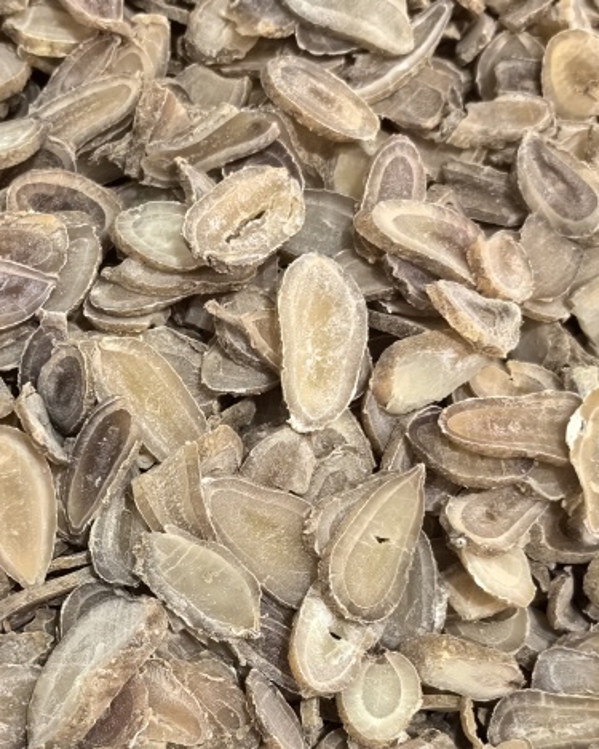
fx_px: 1330
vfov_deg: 30.9
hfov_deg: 25.1
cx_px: 155
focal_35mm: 60
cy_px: 565
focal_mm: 6.35
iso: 640
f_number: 2
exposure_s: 1/100
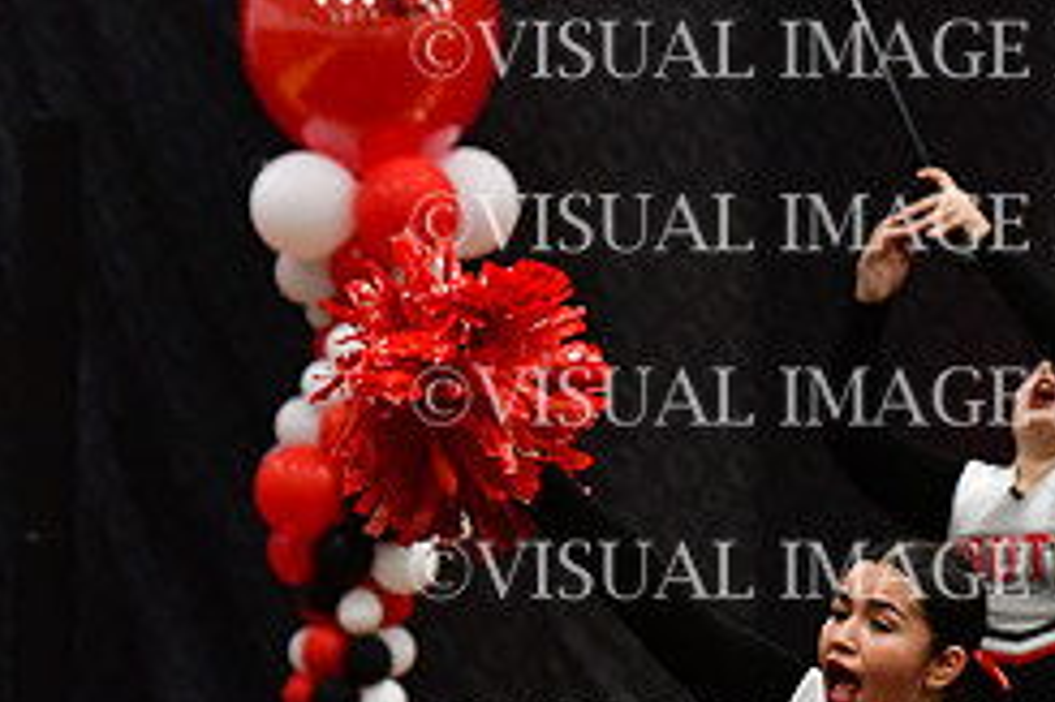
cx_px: 1033
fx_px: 14027
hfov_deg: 4.3
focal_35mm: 479
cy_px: 657
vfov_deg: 2.9
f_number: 4
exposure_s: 1/500
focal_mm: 135
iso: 4000
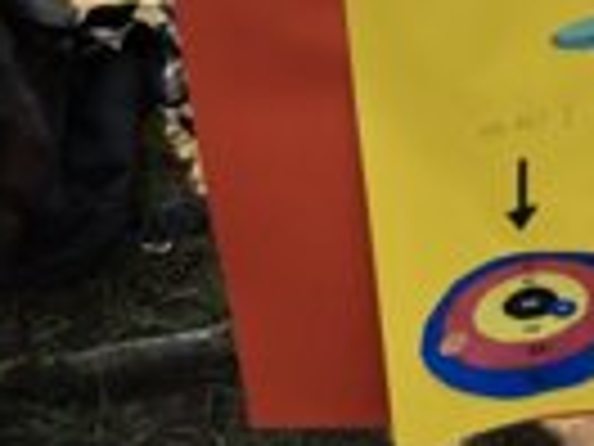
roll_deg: +2.4
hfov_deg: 21.2
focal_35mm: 85
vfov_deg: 16.9
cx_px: 738
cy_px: -18
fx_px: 1459
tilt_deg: -36.5
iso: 20
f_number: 1.8
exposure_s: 1/392
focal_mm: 3.99
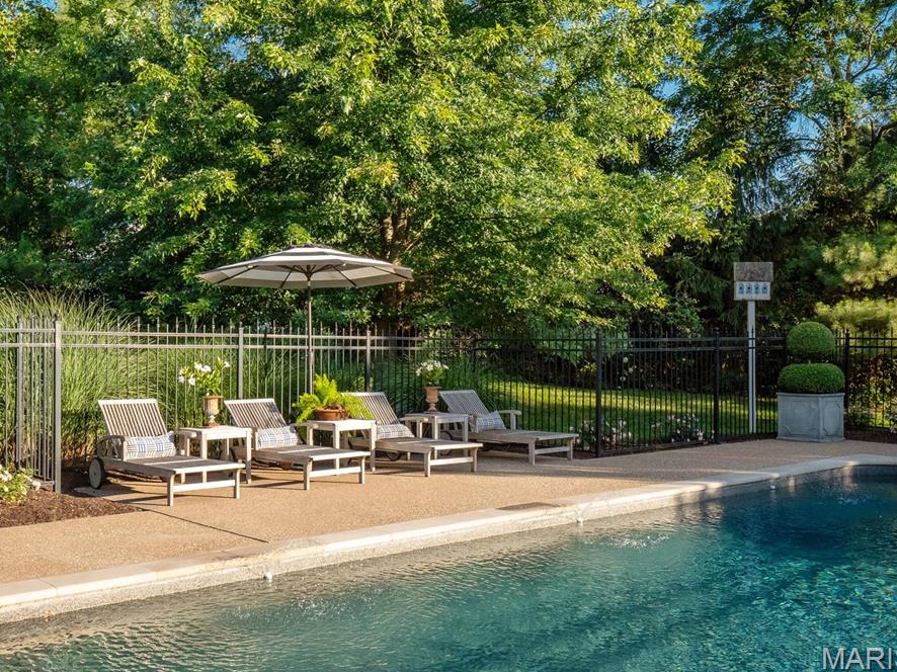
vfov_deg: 35.9
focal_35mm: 40
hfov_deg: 46.7
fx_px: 1036
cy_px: 335
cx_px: 405
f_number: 8
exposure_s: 1/320
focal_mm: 18
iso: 400
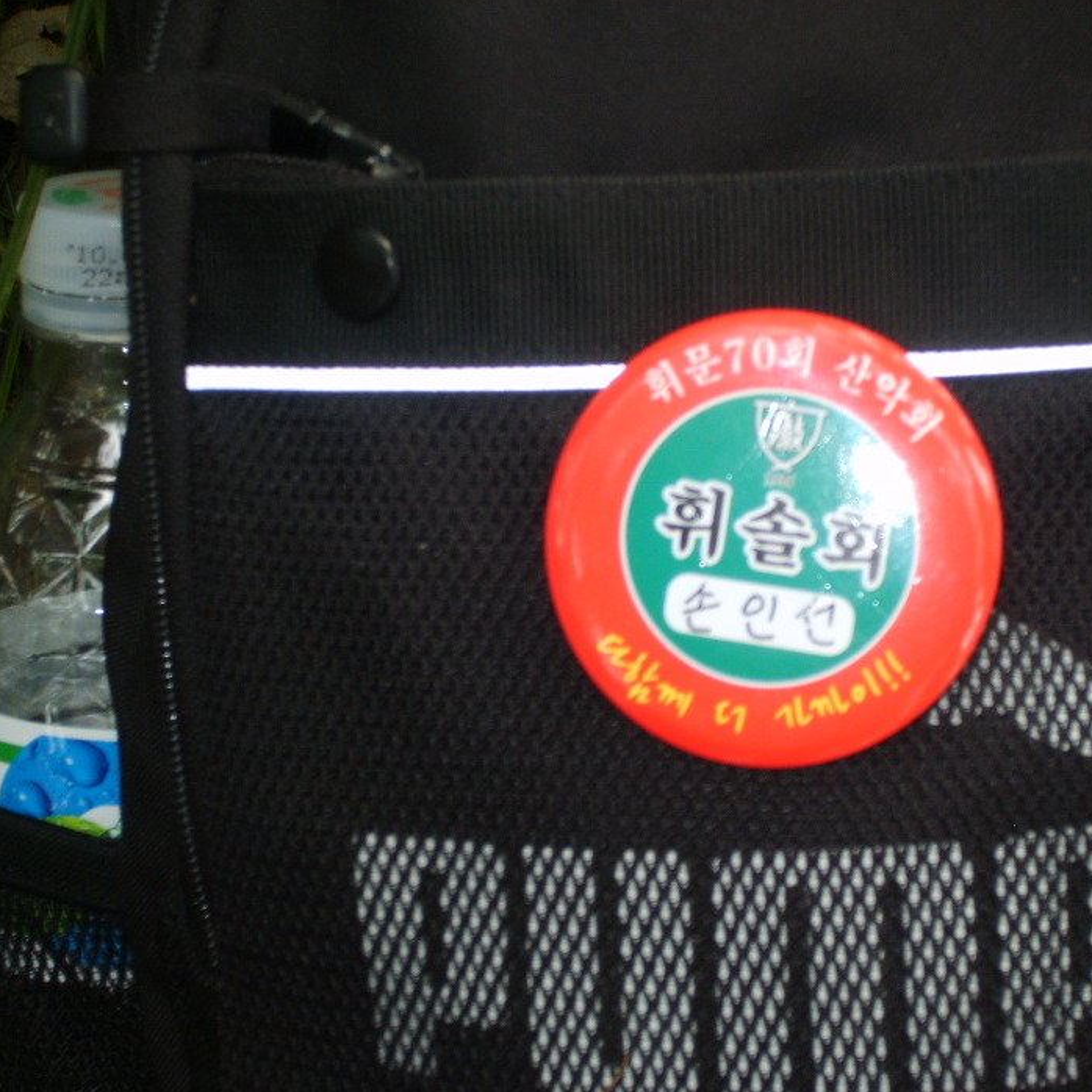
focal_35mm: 125
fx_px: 4461
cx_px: 732
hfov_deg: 13.9
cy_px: 544
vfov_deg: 14.0
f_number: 5.1
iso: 100
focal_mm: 22.2
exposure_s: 1/60
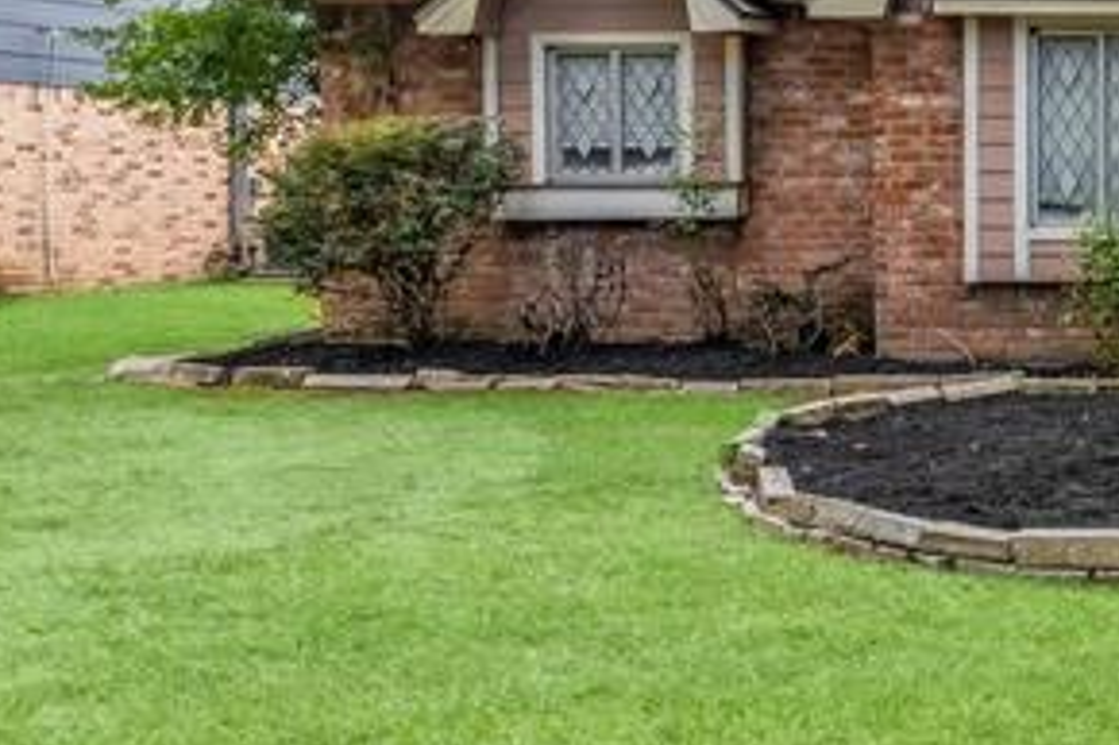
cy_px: 162
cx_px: 1462
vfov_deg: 22.3
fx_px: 1864
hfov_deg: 27.7
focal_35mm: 60
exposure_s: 1/125
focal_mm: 17
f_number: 9
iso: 1000
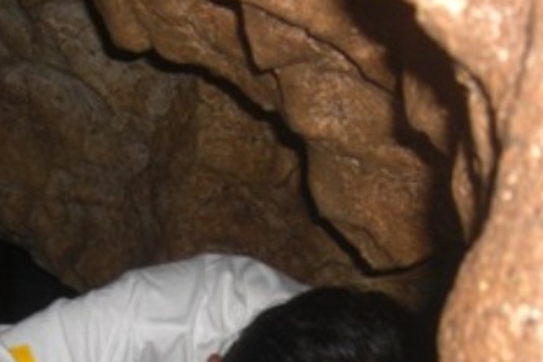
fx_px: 1146
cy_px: 351
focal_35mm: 76
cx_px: 287
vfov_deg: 17.6
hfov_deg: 26.6
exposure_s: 1/60
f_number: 2.8
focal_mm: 7.9
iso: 200
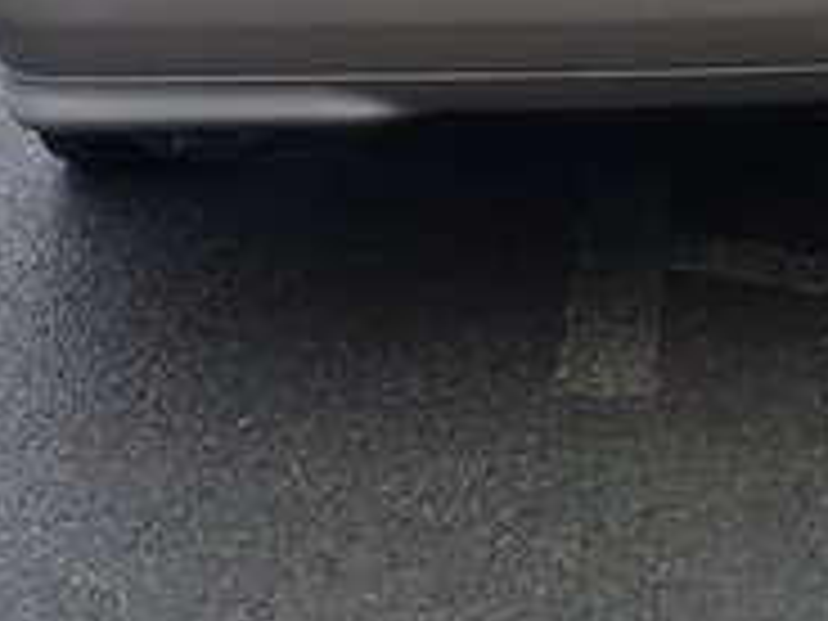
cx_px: 680
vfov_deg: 12.7
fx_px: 2655
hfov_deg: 17.6
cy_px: -272
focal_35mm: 111
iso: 50
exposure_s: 1/161
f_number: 2.2
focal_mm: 3.3
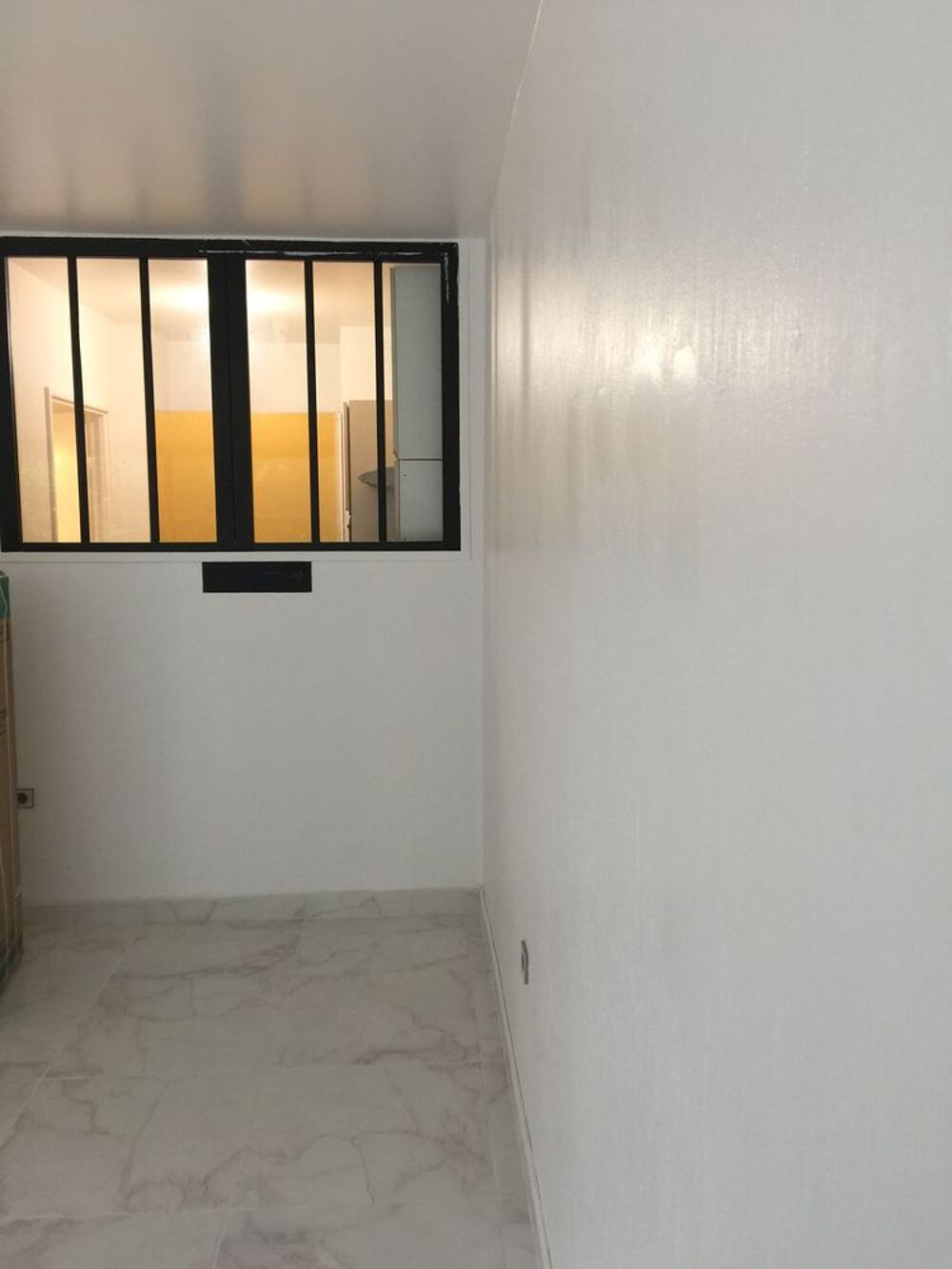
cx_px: 476
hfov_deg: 48.2
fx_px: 1063
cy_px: 634
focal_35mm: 29
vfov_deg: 61.7
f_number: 2.2
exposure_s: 1/17
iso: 64
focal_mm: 4.15
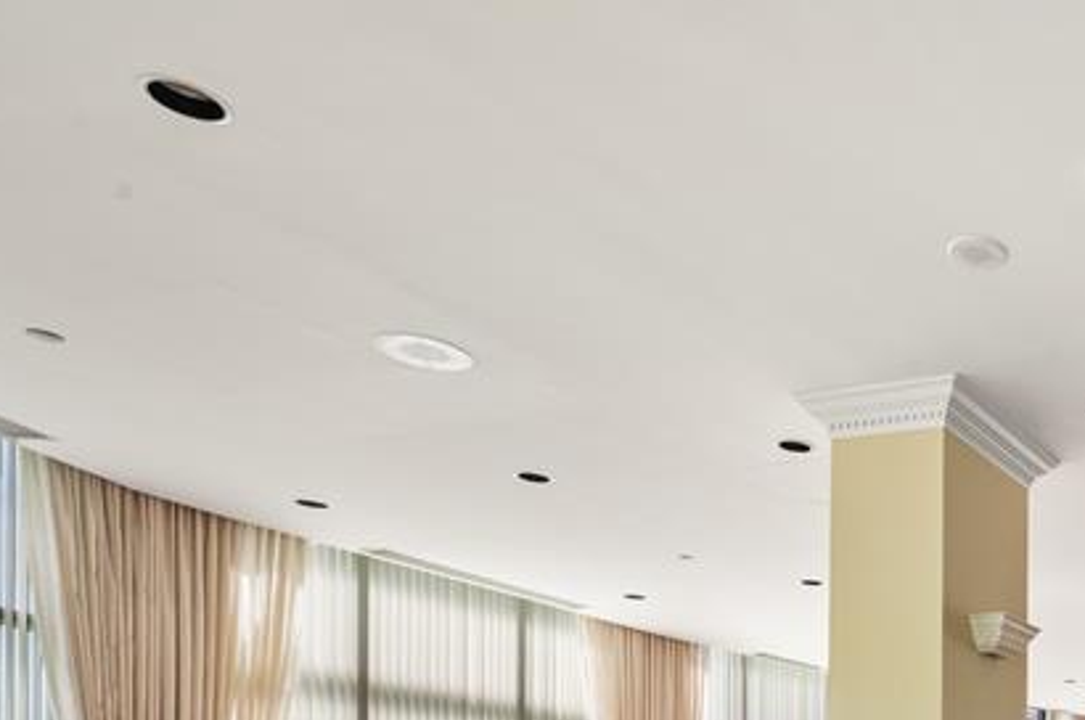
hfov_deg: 43.4
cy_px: 880
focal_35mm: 35
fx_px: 1053
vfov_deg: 31.2
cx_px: 1170
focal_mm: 14
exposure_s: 1/1.25
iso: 100
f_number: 11
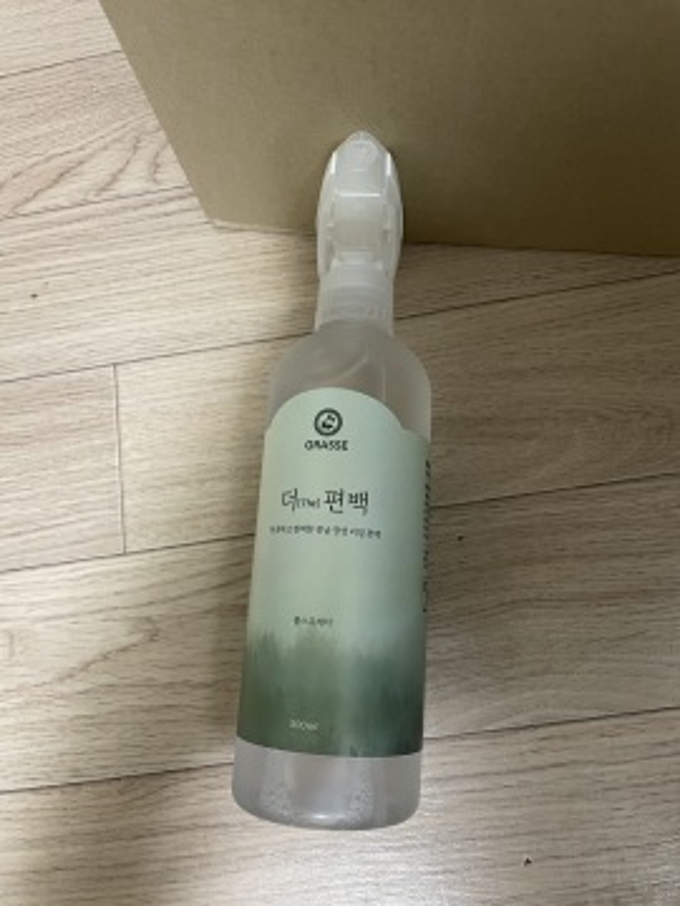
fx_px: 681
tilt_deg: -73.4
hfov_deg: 53.1
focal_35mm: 26
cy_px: 453
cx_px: 340
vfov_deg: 67.3
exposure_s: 1/60
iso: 250
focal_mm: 4.2
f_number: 1.6
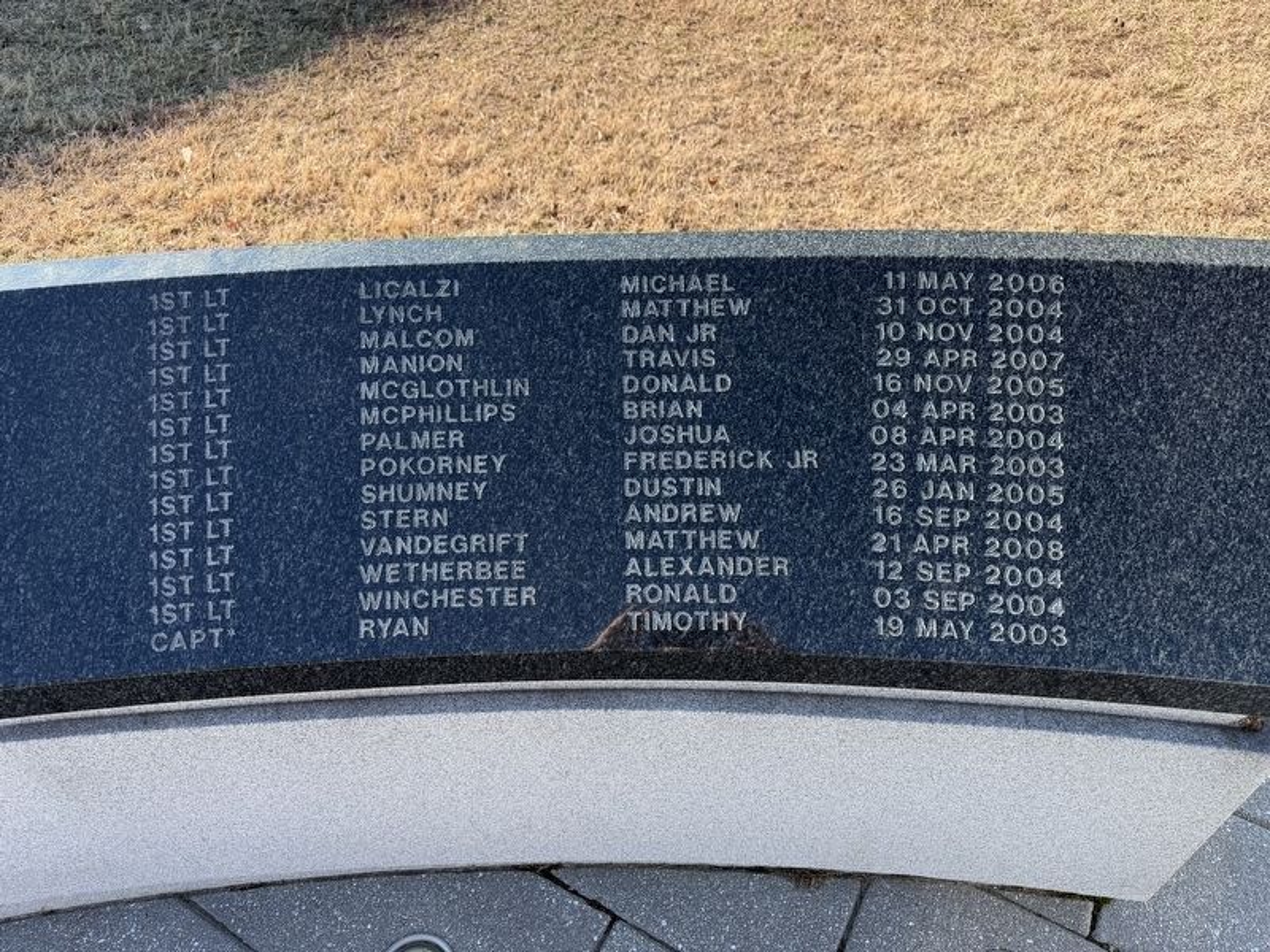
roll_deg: +3.9
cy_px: 476
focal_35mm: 24
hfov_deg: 71.6
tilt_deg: -44.7
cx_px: 635
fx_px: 881
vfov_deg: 56.8
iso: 80
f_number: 1.78
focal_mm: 6.76
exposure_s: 1/1122
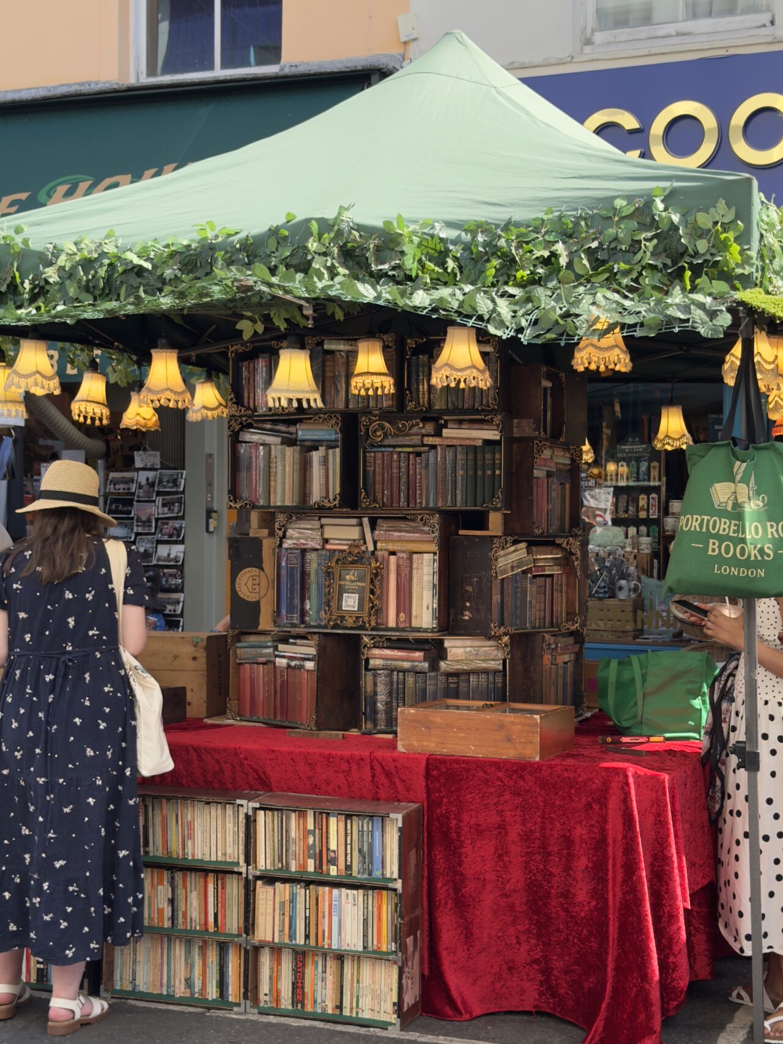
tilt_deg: -0.9
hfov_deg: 27.0
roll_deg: -0.1
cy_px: 527
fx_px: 1629
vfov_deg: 35.5
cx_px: 401
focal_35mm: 54
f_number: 1.78
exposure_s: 1/1377
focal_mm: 6.76
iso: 100
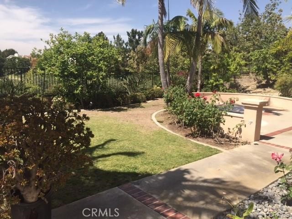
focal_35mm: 29
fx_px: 245
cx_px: 146
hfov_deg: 61.7
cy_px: 110
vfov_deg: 48.2
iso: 40
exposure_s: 1/1883
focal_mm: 4.15
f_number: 2.2
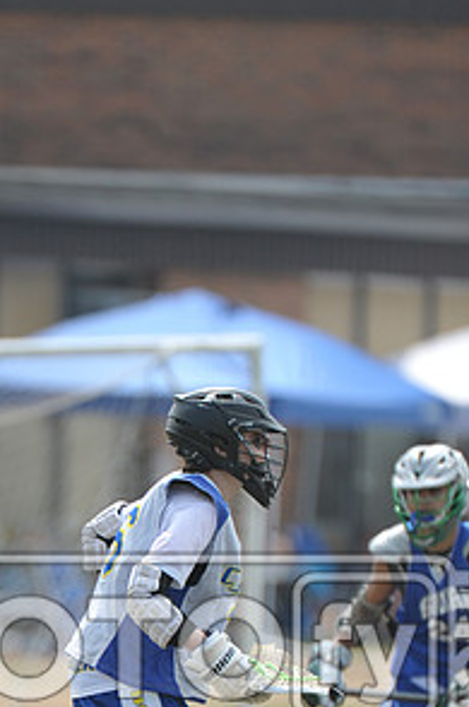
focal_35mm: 790
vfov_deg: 2.6
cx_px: 118
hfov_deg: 1.7
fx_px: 15492
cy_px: 666
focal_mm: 400
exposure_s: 1/2500
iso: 640
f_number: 4
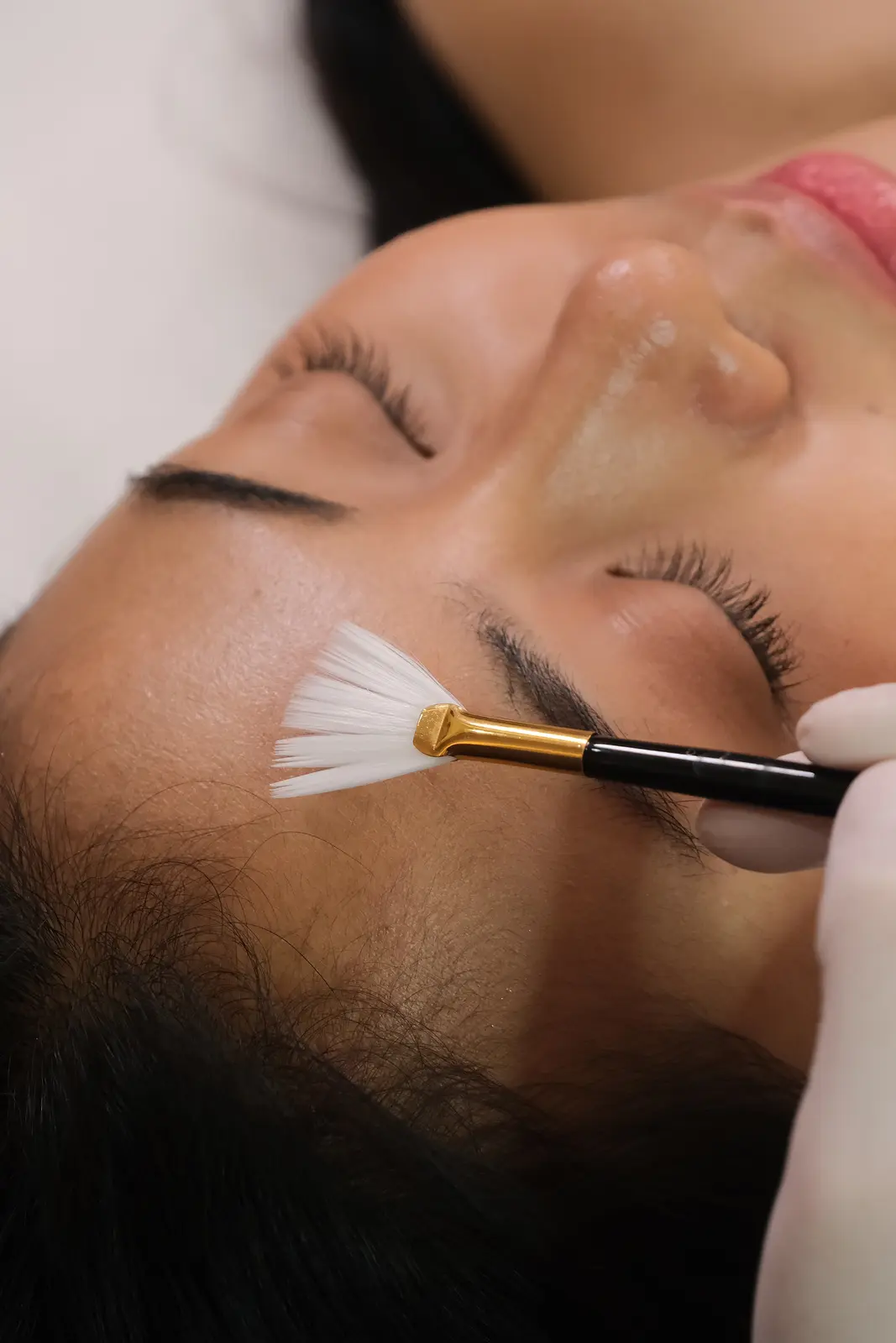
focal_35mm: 140
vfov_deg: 14.7
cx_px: 448
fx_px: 5225
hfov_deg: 9.8
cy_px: 672
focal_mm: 93.2
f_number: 5.6
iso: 1600
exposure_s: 1/125
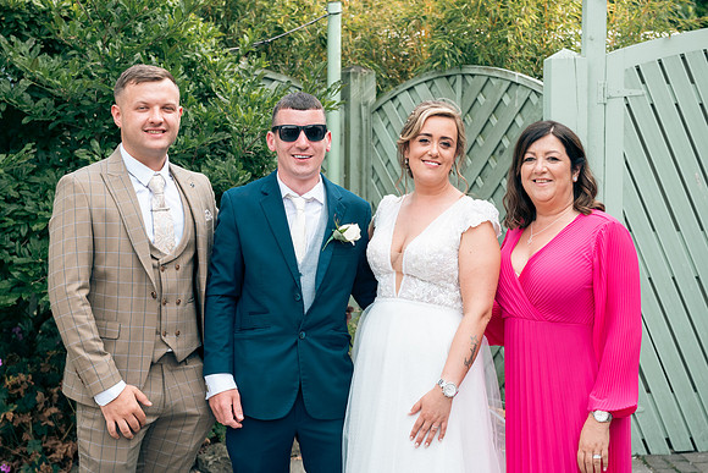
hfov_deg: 32.4
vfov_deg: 21.9
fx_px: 1220
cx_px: 354
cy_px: 236
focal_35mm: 62
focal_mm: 62
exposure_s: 1/160
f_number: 6.3
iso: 160
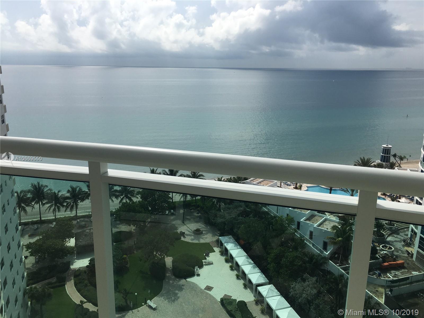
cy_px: 159
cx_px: 212
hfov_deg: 61.7
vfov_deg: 48.2
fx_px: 355
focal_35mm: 29
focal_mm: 4.15
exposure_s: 1/3077
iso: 25
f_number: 2.2
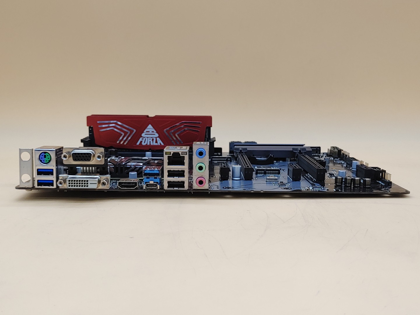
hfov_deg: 47.9
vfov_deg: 36.8
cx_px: 210
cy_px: 158
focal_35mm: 39
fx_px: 473
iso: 50
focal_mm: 4.36
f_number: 1.8
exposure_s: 1/117
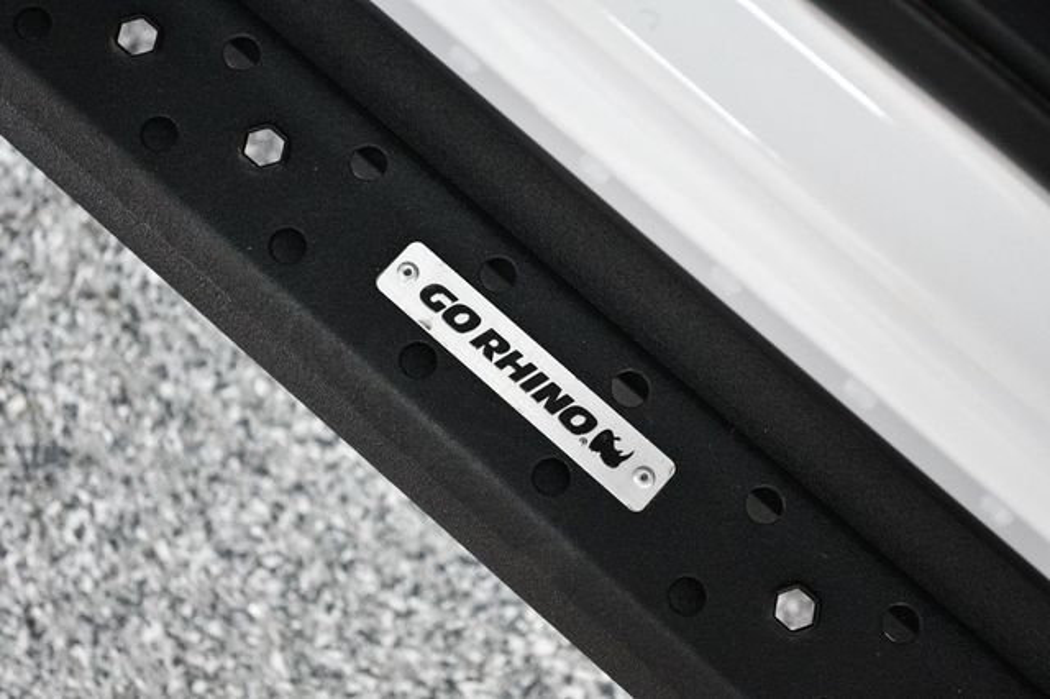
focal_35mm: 69
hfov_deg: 29.3
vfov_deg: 19.7
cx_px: 525
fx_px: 2011
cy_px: 350
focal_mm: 46
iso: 4000
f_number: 5.3
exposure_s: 1/60
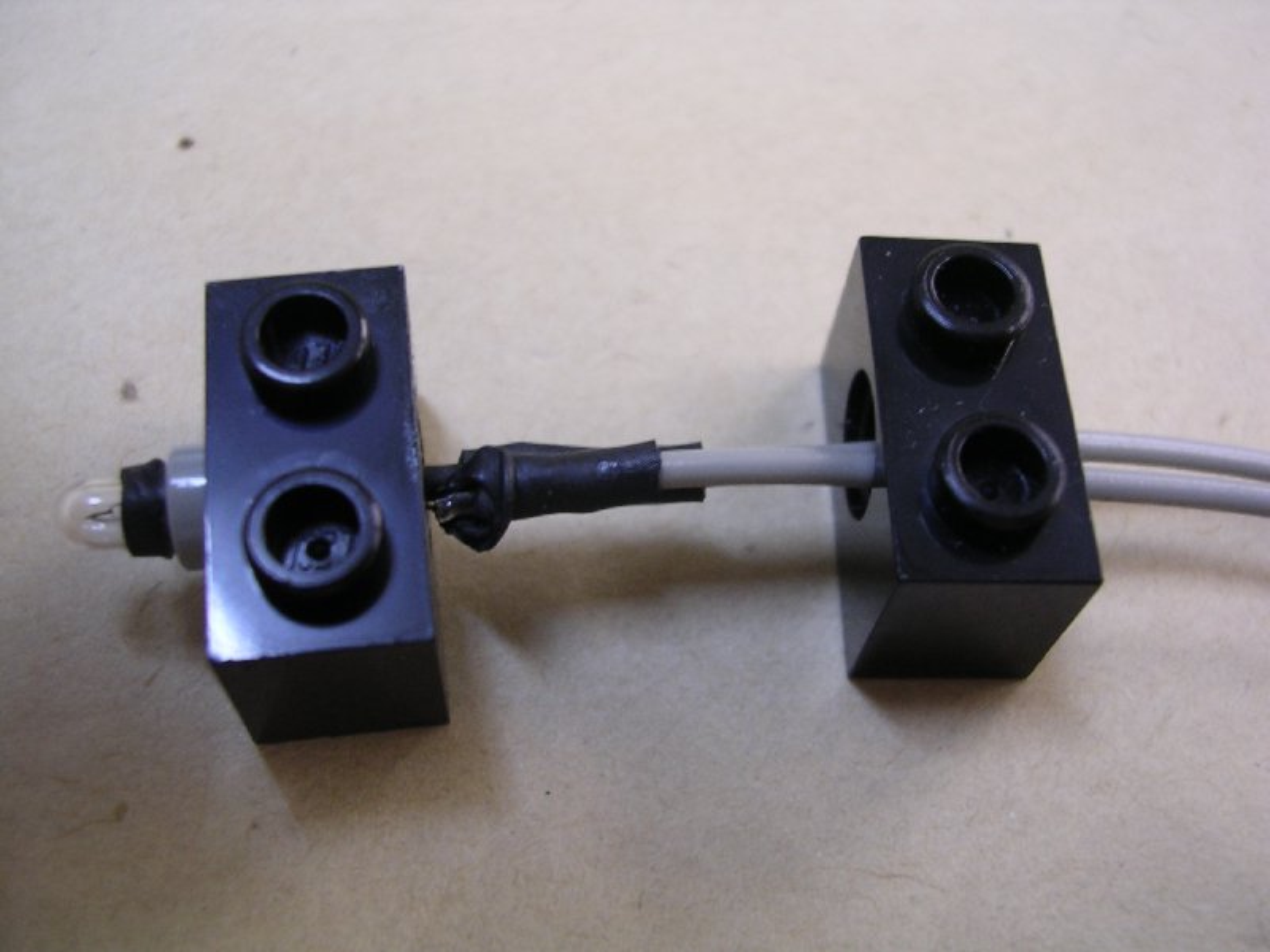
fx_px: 1394
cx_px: 635
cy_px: 476
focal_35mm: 38
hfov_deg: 49.0
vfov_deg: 37.7
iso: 100
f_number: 2.8
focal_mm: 5.8
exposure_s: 1/9.3
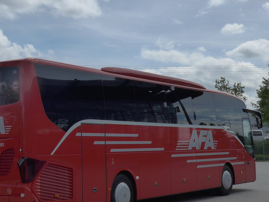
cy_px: 79
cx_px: 44
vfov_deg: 22.5
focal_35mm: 65
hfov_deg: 29.0
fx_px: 505
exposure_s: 1/640
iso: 160
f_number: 7.1
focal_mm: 7
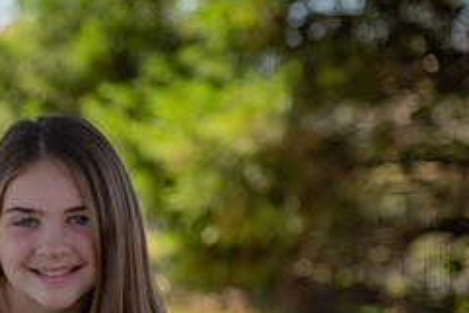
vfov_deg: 5.1
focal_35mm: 269
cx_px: -72
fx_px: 3506
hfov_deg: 7.6
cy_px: 245
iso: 50
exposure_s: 1/250
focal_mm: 112
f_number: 3.5
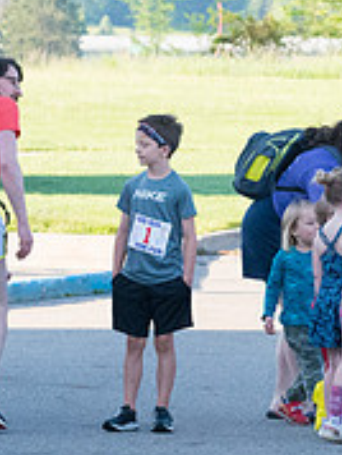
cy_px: 207
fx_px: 5546
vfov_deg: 4.7
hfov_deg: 3.5
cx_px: 465
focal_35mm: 422
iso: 2000
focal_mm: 90
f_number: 5.6
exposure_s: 1/1250
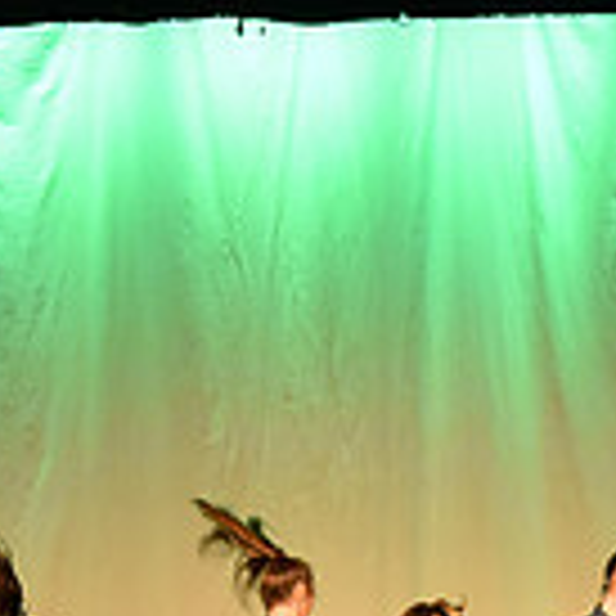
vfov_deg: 6.4
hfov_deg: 6.5
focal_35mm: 270
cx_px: 229
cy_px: 816
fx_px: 5436
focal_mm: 75
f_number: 4
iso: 2000
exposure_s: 1/250
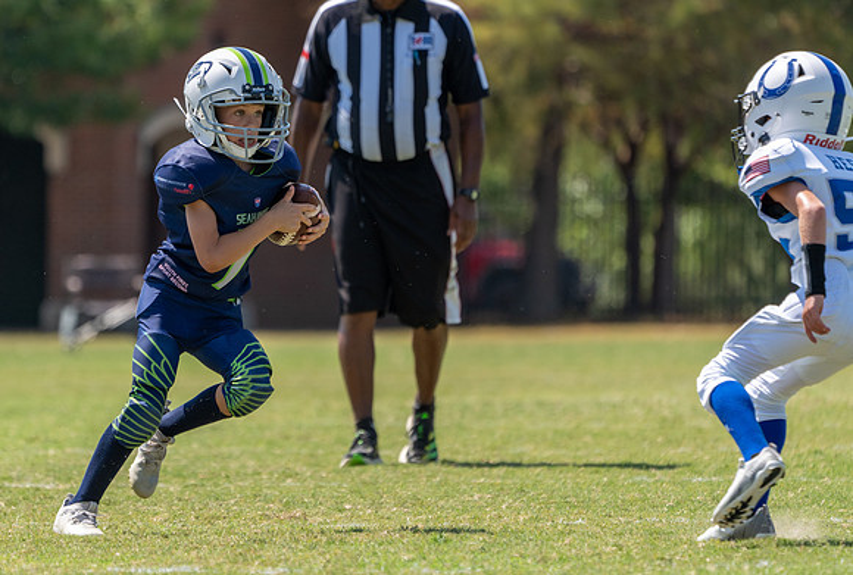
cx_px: 293
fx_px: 10571
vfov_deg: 3.1
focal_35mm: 445
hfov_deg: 4.6
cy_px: 270
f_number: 5.6
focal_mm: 333
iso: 320
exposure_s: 1/1250
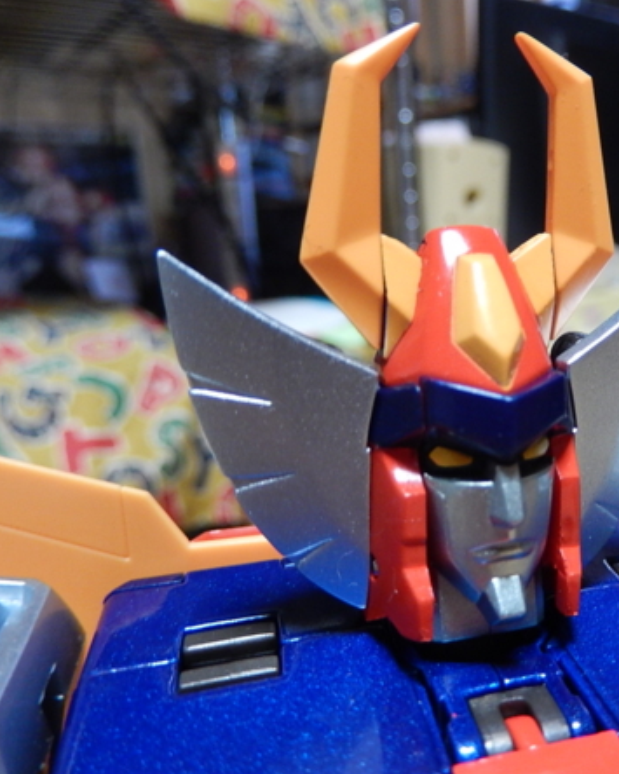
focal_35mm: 33
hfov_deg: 43.1
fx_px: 756
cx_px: 464
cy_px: 389
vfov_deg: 54.2
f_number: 3.4
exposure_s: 1/13
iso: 400
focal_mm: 4.5
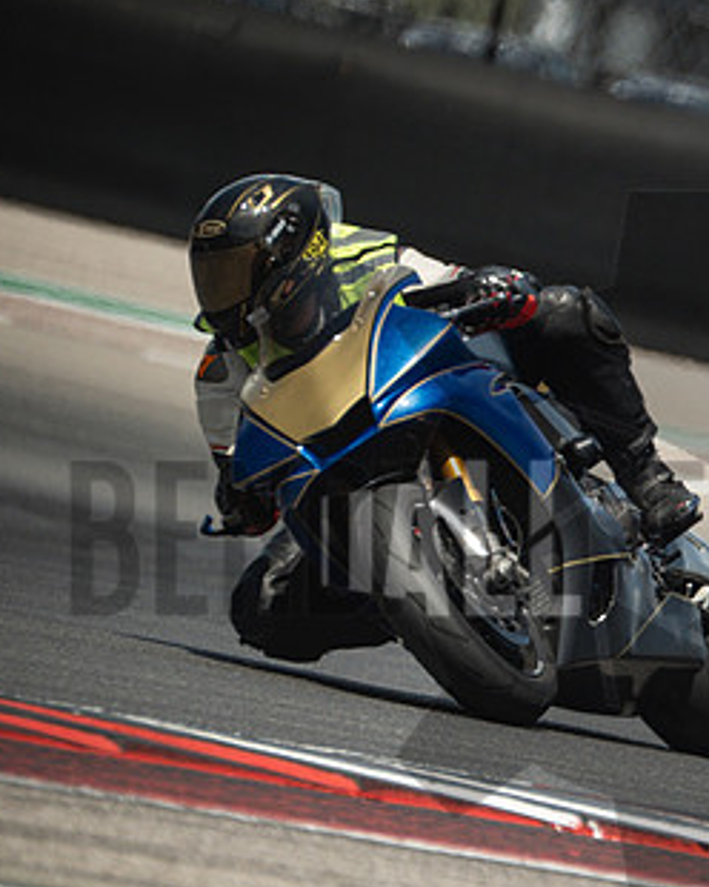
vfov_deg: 1.8
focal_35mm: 1054
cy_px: 542
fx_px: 27646
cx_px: 672
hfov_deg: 1.5
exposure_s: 1/2000
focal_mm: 400
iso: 640
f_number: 5.6
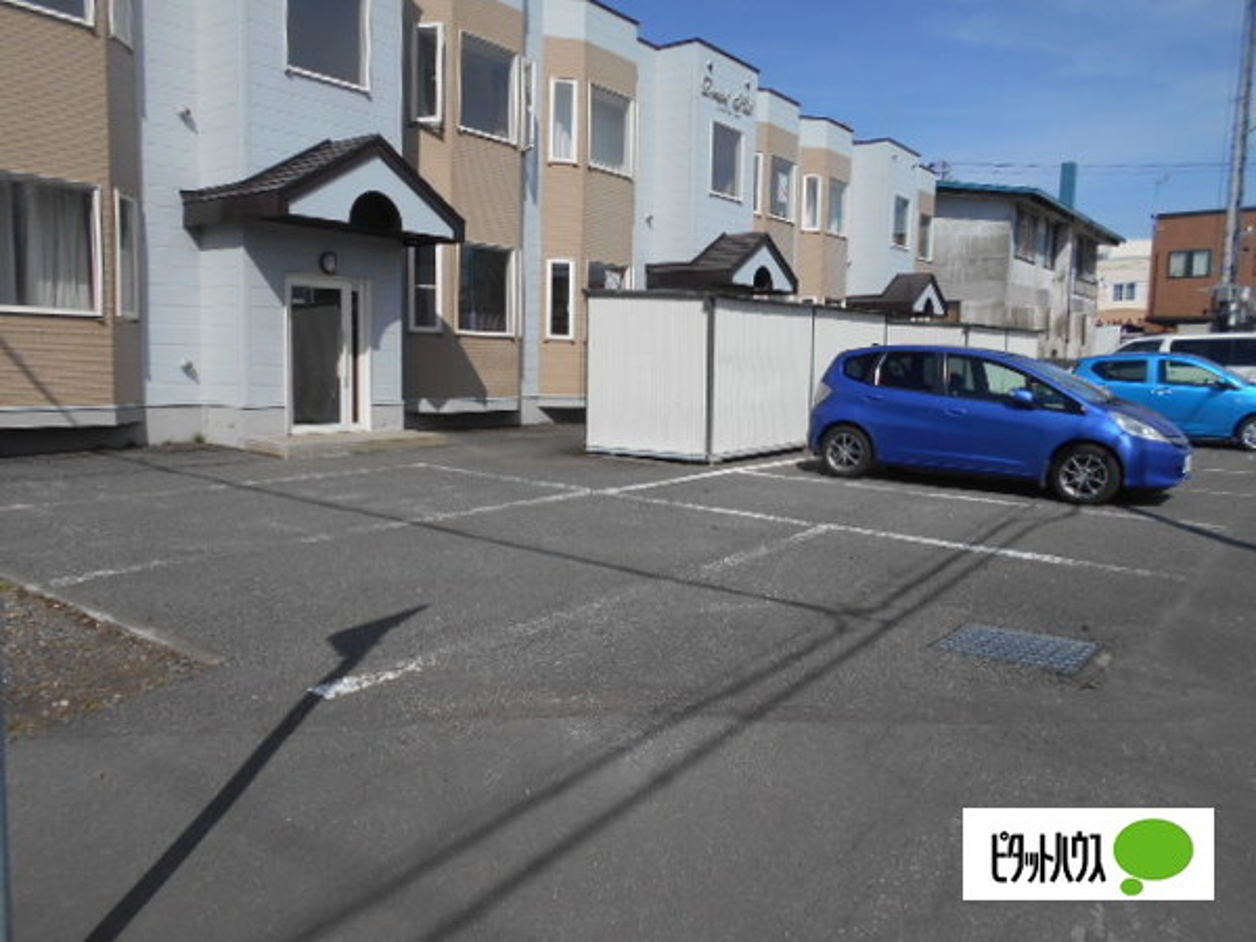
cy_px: 471
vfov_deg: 53.1
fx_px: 943
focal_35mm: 26
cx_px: 628
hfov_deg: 67.3
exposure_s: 1/1600
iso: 80
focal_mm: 4.6
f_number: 3.2
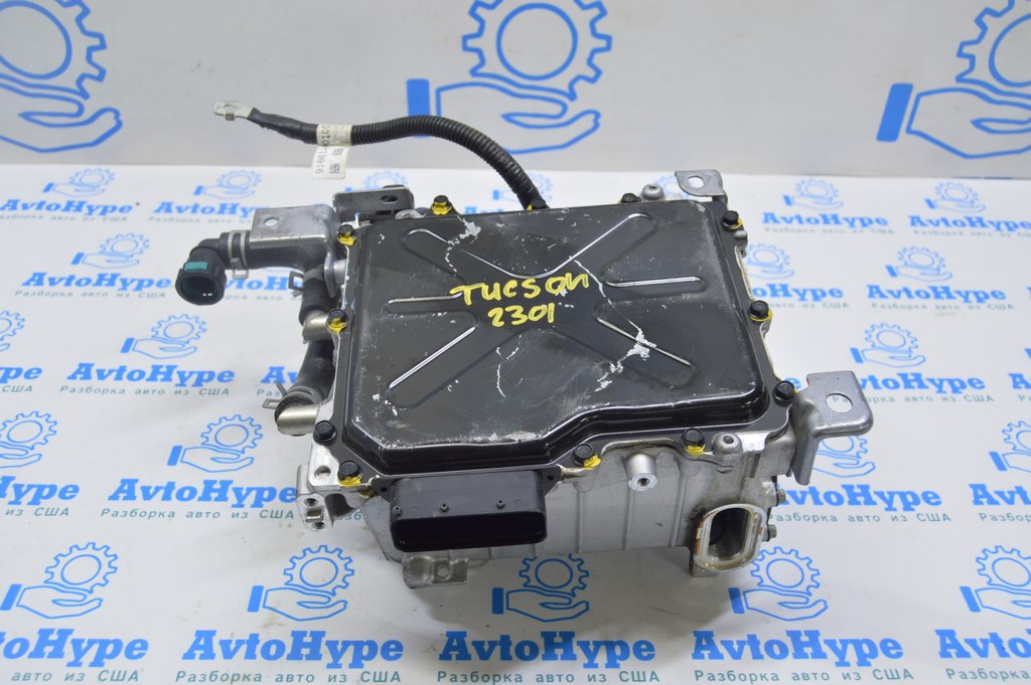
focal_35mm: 34
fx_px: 987
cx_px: 516
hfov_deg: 55.1
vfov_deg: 38.3
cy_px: 342
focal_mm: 23
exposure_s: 1/20
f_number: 5.6
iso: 400
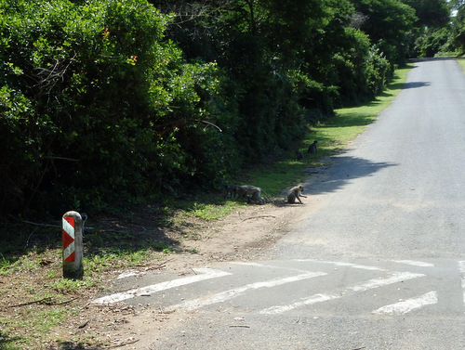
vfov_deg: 31.6
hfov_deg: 41.2
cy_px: 175
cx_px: 232
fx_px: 619
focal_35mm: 46
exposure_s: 1/400
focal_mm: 8.3
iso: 125
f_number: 4.9
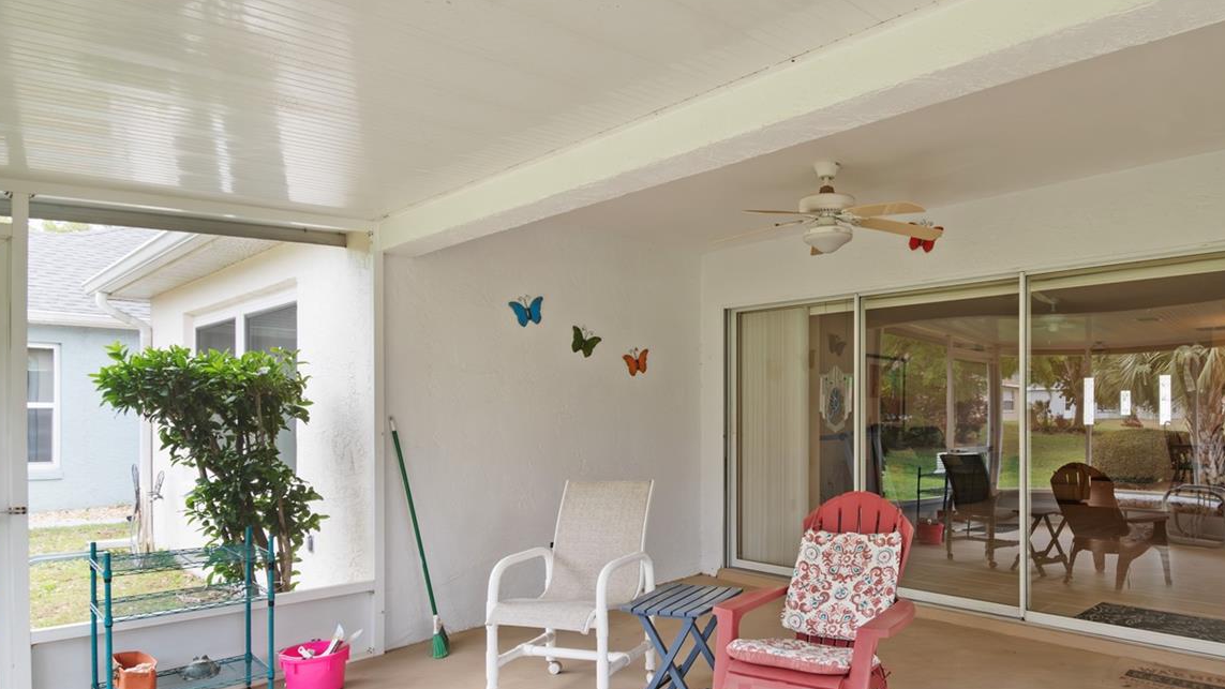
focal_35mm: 22
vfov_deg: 51.2
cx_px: 776
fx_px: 715
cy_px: 402
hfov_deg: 79.5
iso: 250
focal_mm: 10
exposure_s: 1/15
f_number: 9
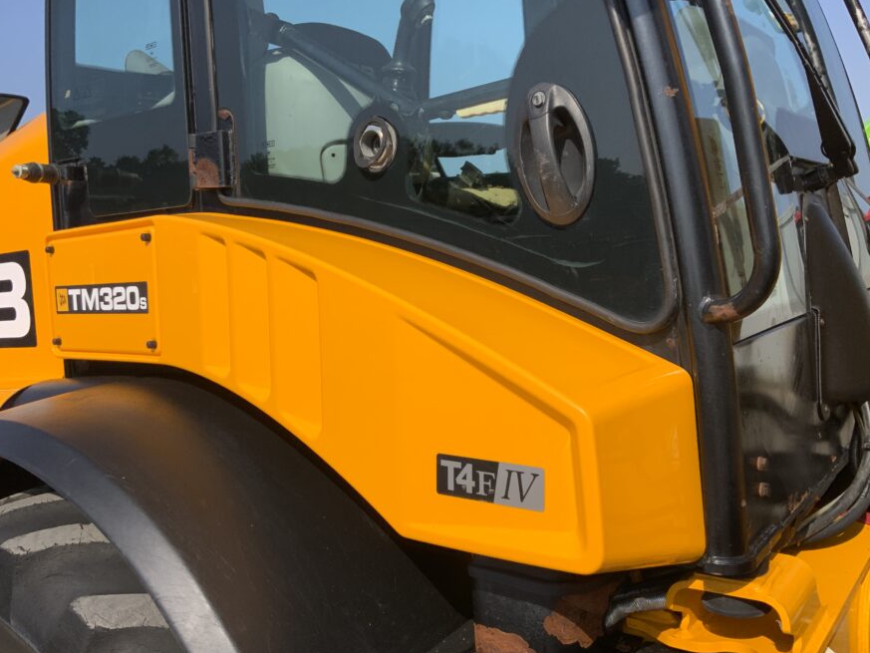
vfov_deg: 41.8
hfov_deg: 53.9
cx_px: 423
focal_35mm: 34
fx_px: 855
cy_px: 329
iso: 16
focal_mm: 3
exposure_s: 1/2227
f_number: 1.8
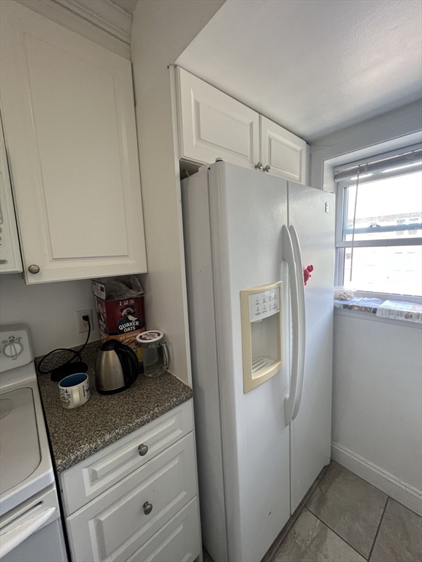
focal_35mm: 13
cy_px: 281
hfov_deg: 89.9
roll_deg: +2.4
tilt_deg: -8.1
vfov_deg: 106.2
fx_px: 211
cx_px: 211
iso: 160
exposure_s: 1/120
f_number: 1.8
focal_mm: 1.57
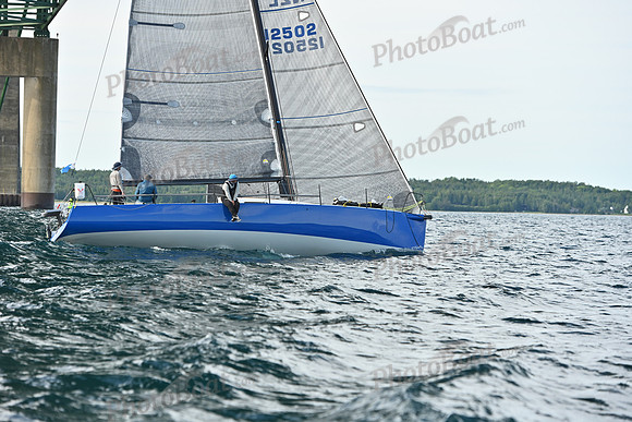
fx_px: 2458
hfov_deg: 14.7
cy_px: 211
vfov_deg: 9.8
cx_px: 316
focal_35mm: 140
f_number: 5
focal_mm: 140
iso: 320
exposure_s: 1/1250
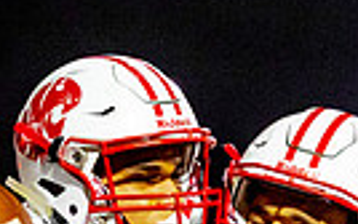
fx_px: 3574
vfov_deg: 3.5
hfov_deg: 5.7
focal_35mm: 366
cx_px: -129
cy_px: 579
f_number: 2.8
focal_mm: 70
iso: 3200
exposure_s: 1/800
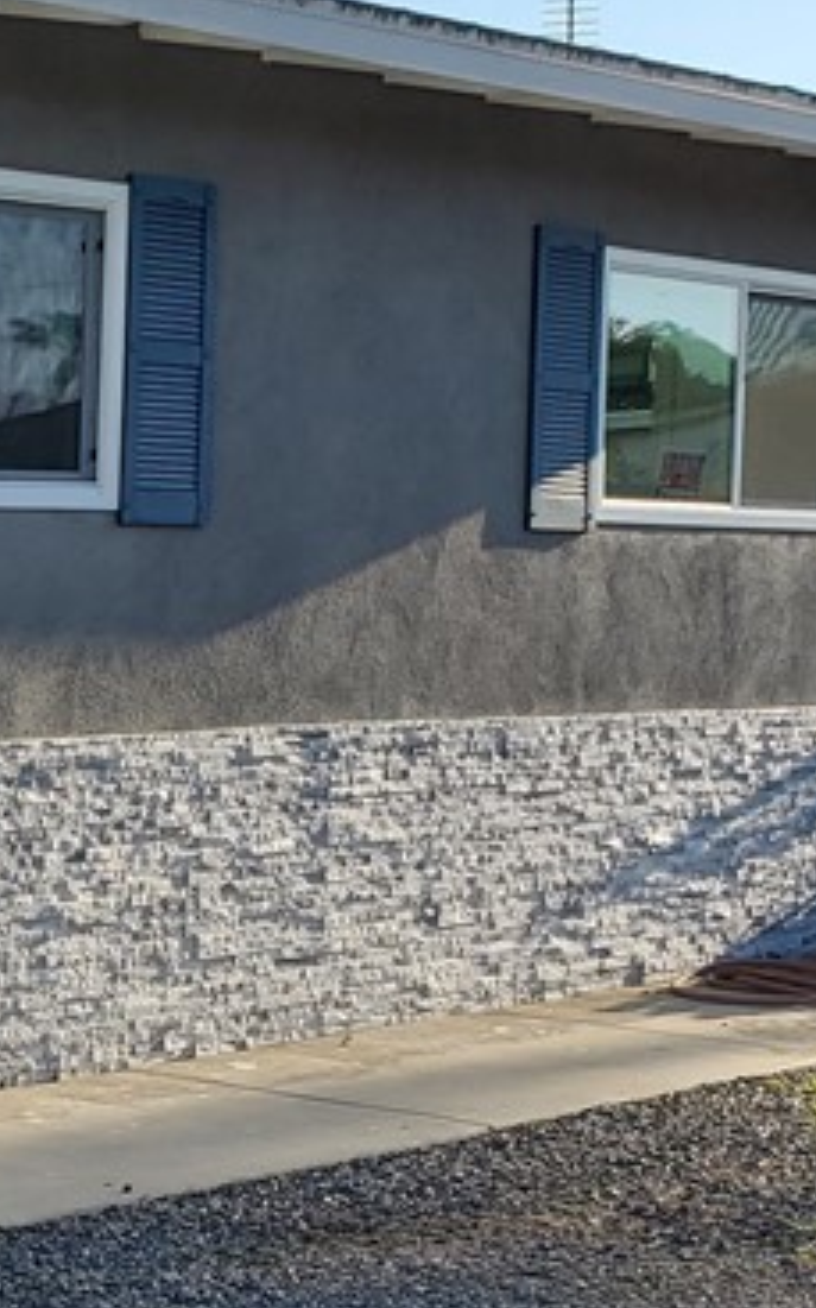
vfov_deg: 26.7
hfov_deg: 14.9
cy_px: 816
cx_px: -609
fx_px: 2743
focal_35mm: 77
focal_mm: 4.3
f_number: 2.4
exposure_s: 1/1142
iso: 50
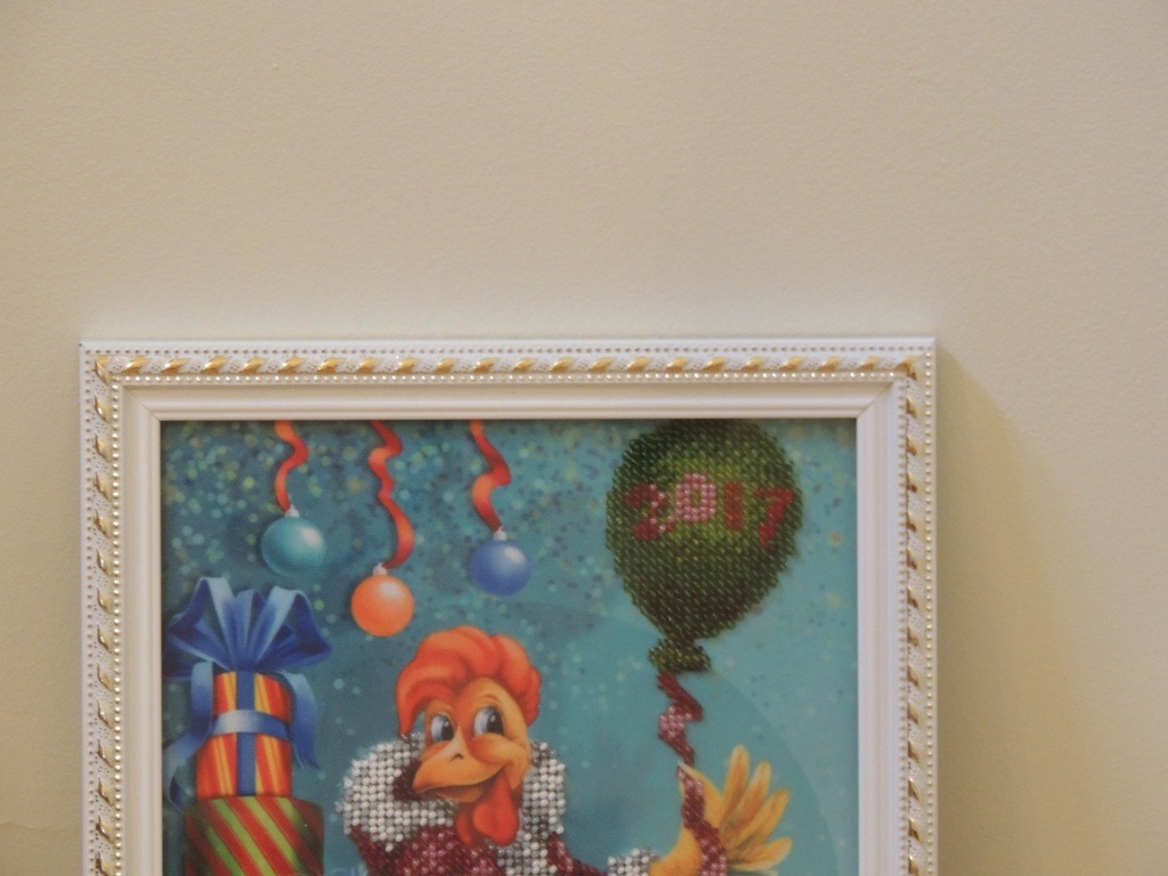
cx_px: 584
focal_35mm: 250
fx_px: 8435
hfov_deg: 7.9
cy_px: 438
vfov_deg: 5.9
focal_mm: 44.5
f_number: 4.7
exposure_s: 1/15
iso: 800
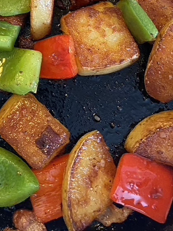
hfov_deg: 29.7
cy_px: 20
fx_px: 320
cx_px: 39
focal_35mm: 48
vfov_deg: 37.0
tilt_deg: -75.8
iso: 400
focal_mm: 4.25
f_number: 1.8
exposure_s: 1/60
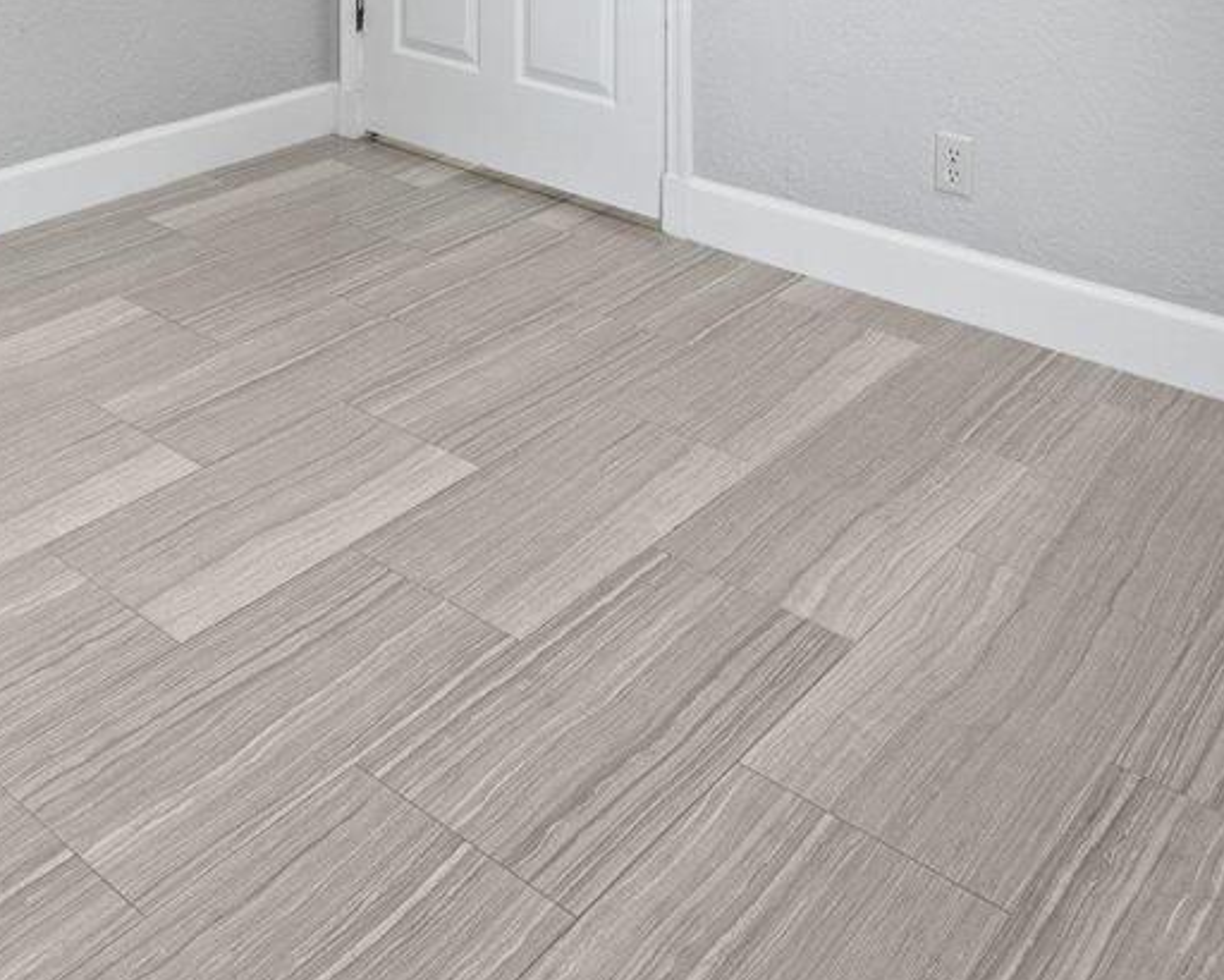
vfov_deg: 29.7
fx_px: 1486
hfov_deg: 43.0
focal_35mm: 41
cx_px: 273
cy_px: -277
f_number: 8
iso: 200
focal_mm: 14
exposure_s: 1/1.67
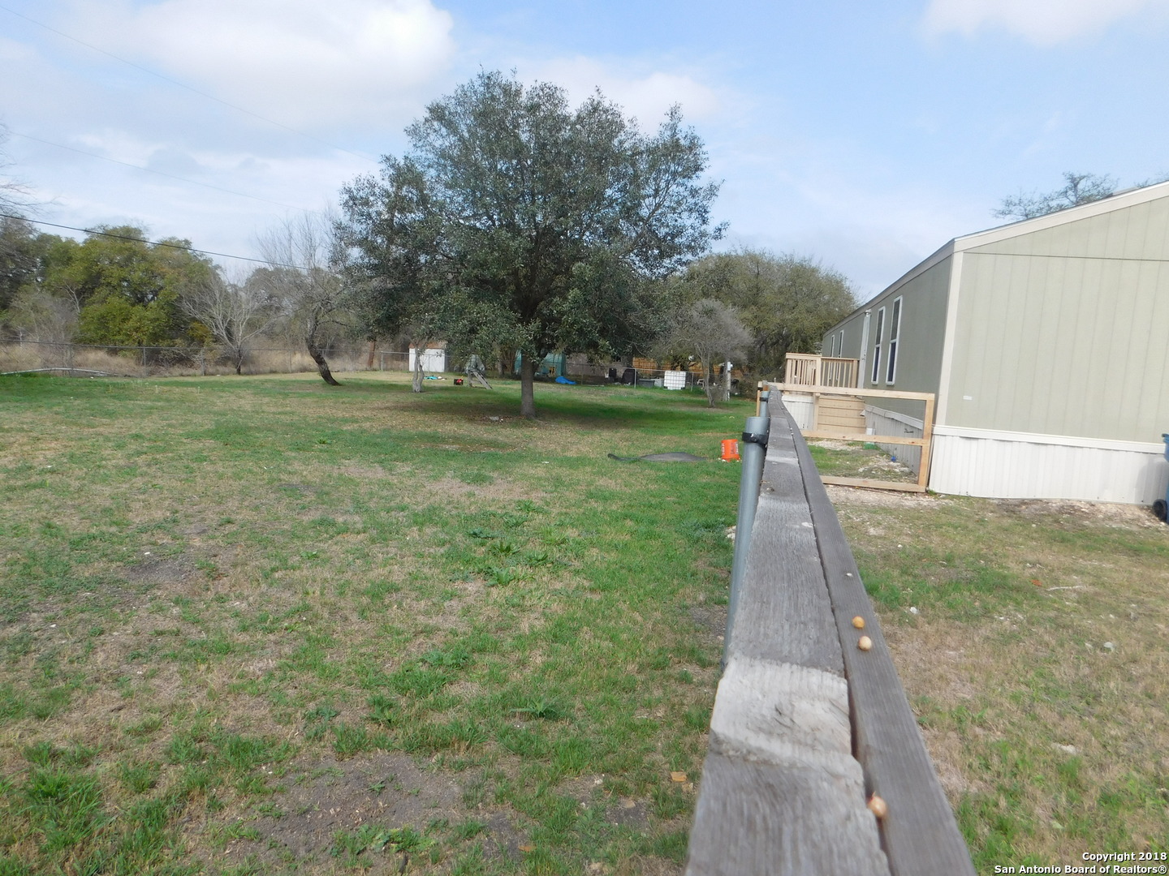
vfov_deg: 58.9
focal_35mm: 23
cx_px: 584
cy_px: 438
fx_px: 777
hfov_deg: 73.9
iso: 125
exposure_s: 1/1500
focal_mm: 4
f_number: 3
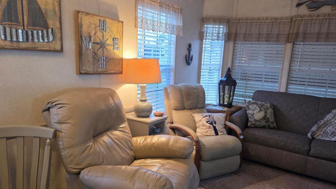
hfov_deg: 71.9
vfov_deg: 44.2
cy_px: 110
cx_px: 174
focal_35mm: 26
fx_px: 232
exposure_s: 1/120
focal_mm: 6.3
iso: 320
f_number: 1.7
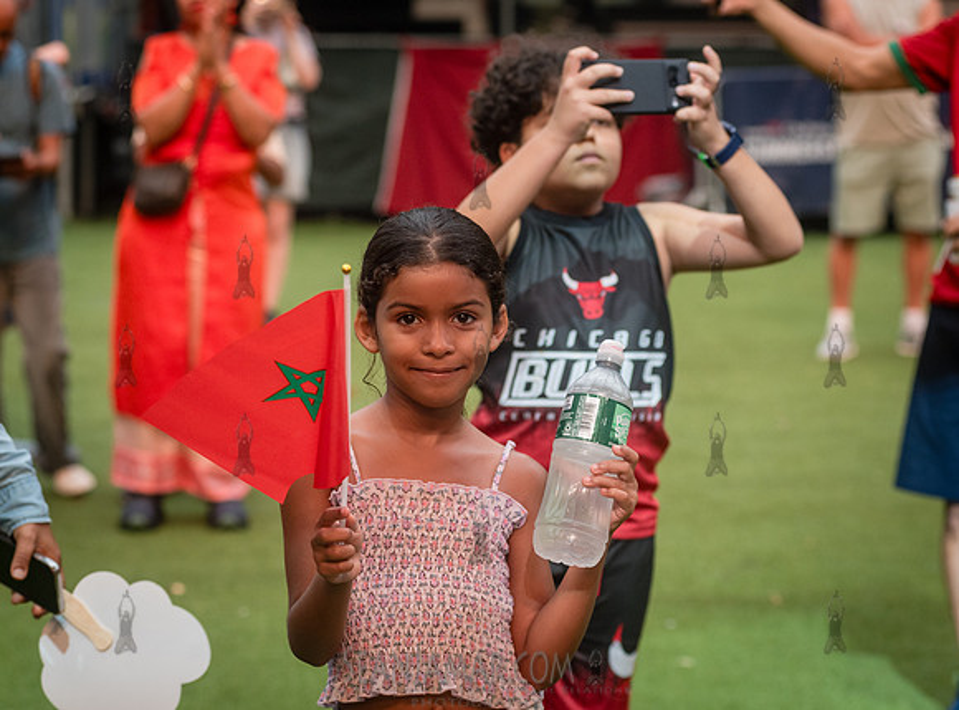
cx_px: 485
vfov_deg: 13.8
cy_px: 382
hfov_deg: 18.6
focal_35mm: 106
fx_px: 2926
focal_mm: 92
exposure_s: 1/500
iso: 1000
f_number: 4
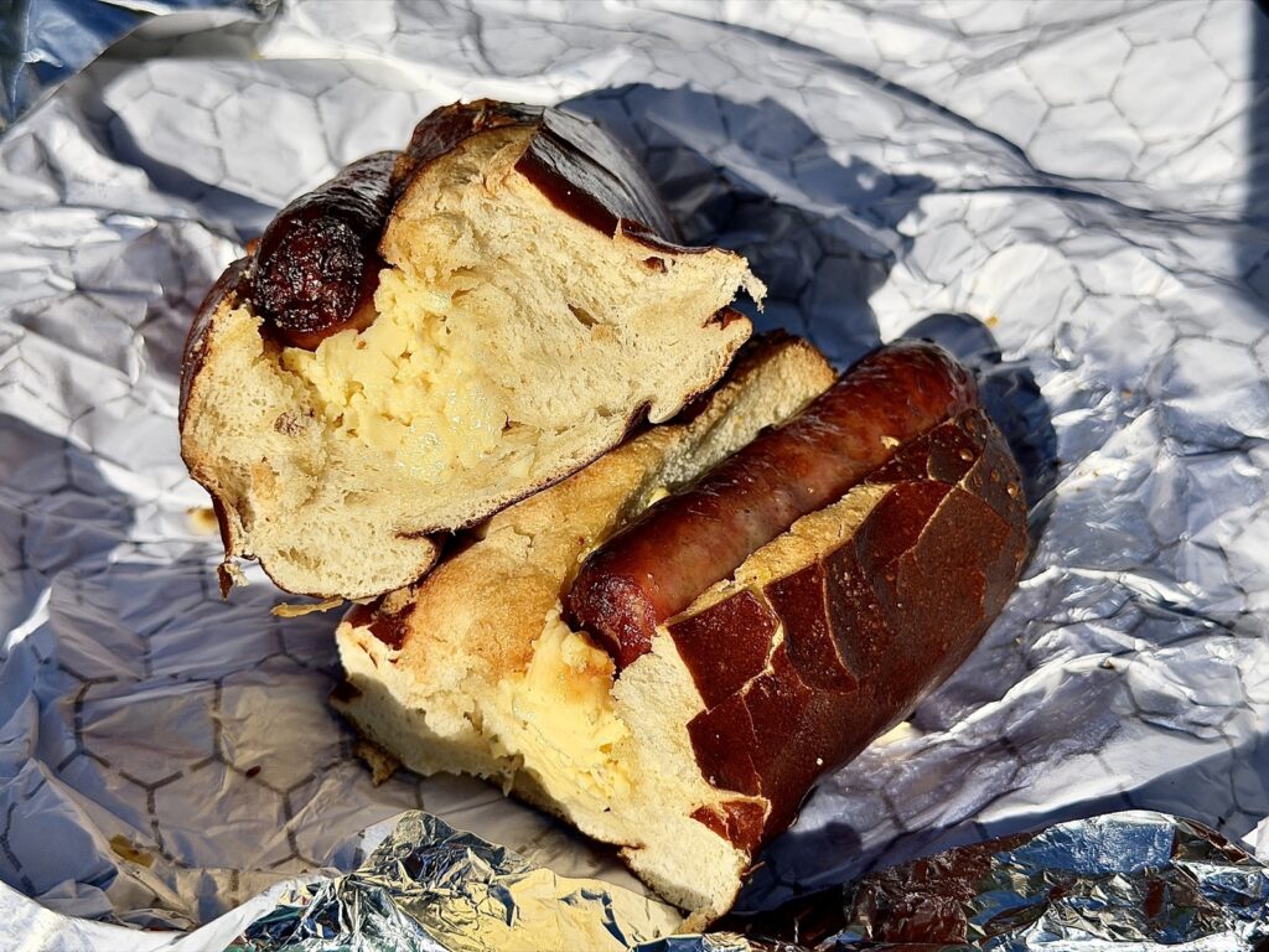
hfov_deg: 39.7
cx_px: 634
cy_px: 476
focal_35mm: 48
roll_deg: +0.7
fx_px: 1760
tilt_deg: -44.6
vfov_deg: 30.3
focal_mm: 6.76
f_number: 1.78
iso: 64
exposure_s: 1/6536
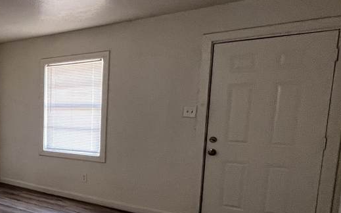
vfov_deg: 36.6
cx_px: -30
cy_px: 153
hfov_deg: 44.1
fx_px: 316
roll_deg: +1.9
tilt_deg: -9.3
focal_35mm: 34
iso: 320
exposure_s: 1/60
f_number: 1.8
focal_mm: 1.57
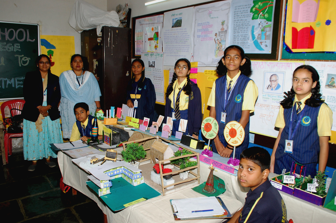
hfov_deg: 67.4
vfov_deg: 47.8
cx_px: 168
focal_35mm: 27
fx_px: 252
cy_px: 112
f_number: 5.6
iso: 400
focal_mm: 18
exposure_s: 1/100
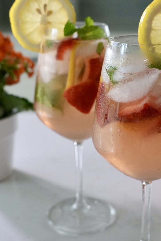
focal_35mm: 60
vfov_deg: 33.2
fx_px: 403
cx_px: 113
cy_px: 137
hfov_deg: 22.5
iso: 2000
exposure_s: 1/500
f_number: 3.5
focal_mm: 23.4
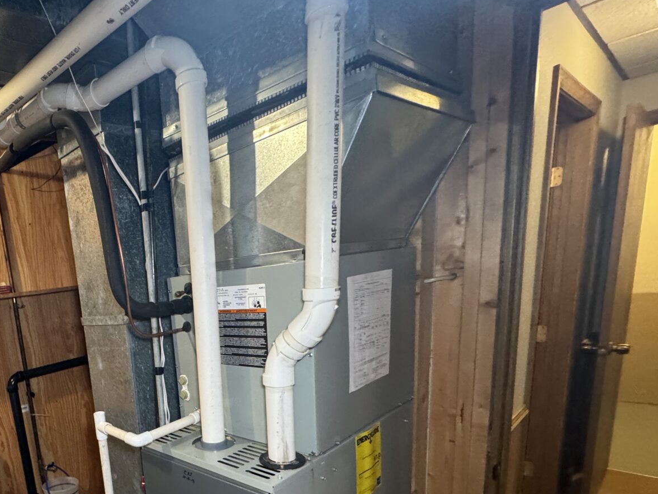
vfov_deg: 55.6
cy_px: 379
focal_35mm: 23
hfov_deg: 66.2
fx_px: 437
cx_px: 120
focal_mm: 2.22
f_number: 2.2
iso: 800
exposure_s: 1/60
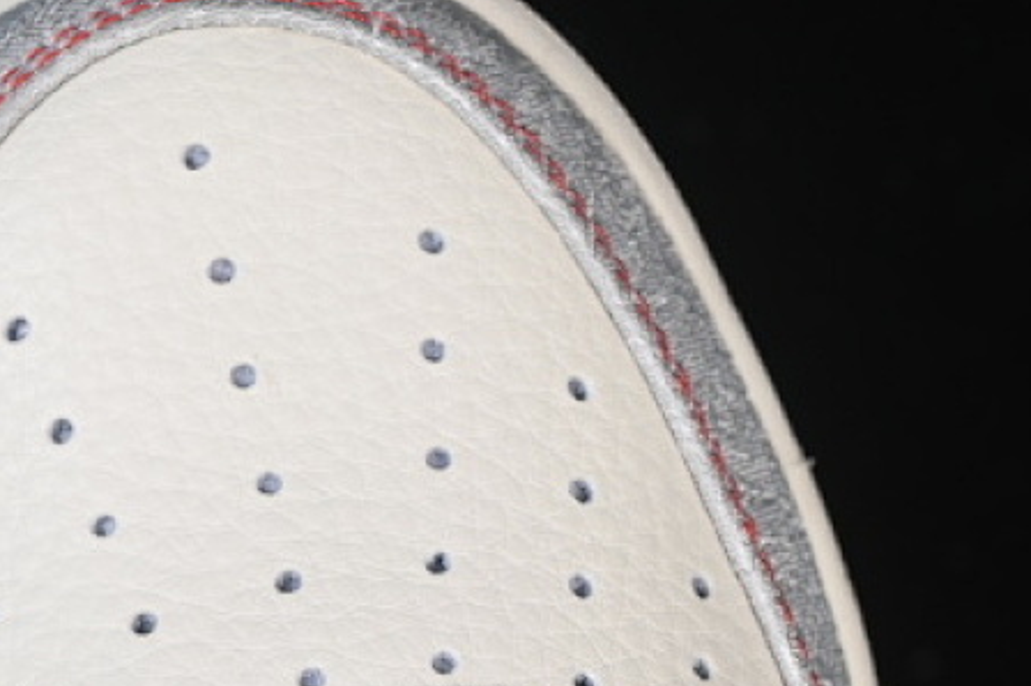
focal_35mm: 181
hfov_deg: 11.3
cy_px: 663
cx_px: 283
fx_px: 5180
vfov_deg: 7.5
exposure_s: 1/80
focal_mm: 50
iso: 160
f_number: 7.1
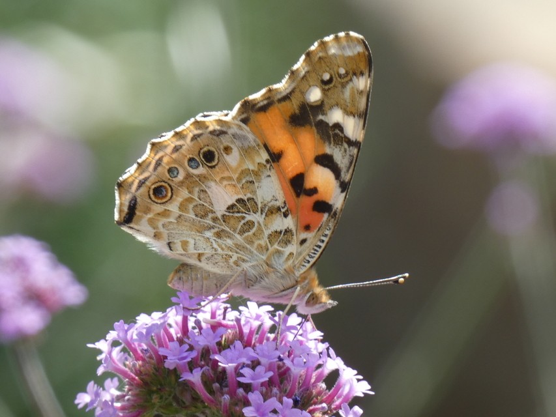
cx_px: 278
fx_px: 8819
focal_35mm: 549
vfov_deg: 2.7
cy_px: 208
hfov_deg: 3.6
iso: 100
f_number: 5.6
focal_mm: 98.3
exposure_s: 1/100
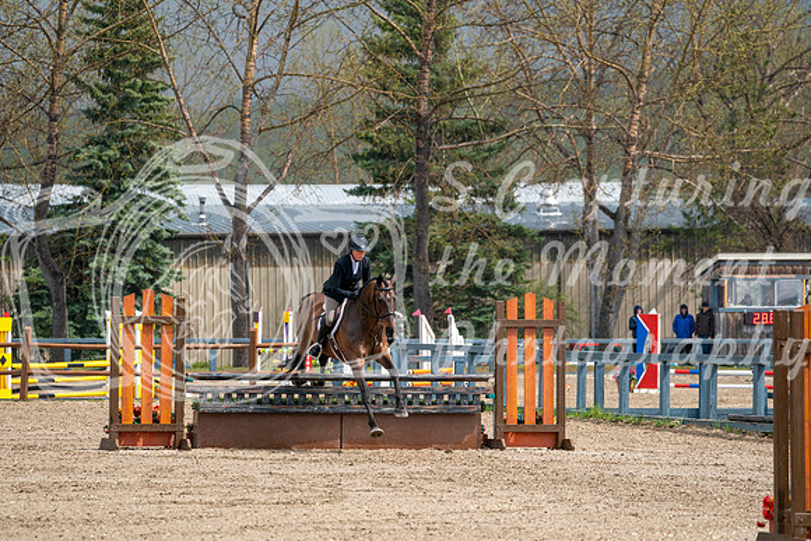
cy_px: 270
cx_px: 406
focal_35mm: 229
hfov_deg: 9.0
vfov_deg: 6.0
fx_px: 5160
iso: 500
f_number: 5.6
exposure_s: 1/1250
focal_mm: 229
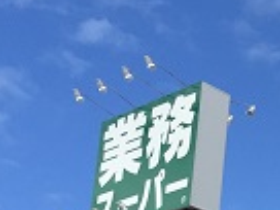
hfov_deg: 12.1
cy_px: 383
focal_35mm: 139
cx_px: 610
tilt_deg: +16.1
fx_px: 1124
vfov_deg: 10.1
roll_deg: -2.0
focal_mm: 4.15
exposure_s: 1/1721
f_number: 2.2
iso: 32
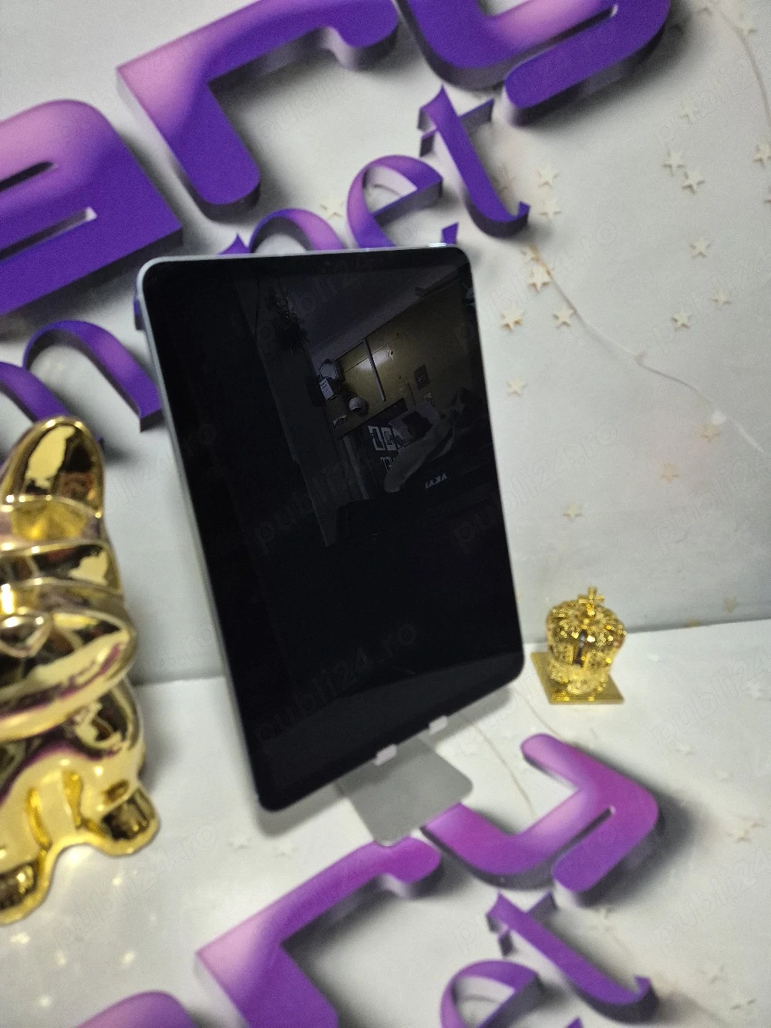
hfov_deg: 58.9
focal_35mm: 23
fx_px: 683
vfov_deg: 73.9
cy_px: 514
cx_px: 386
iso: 1000
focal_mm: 5.4
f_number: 1.8
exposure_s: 1/120
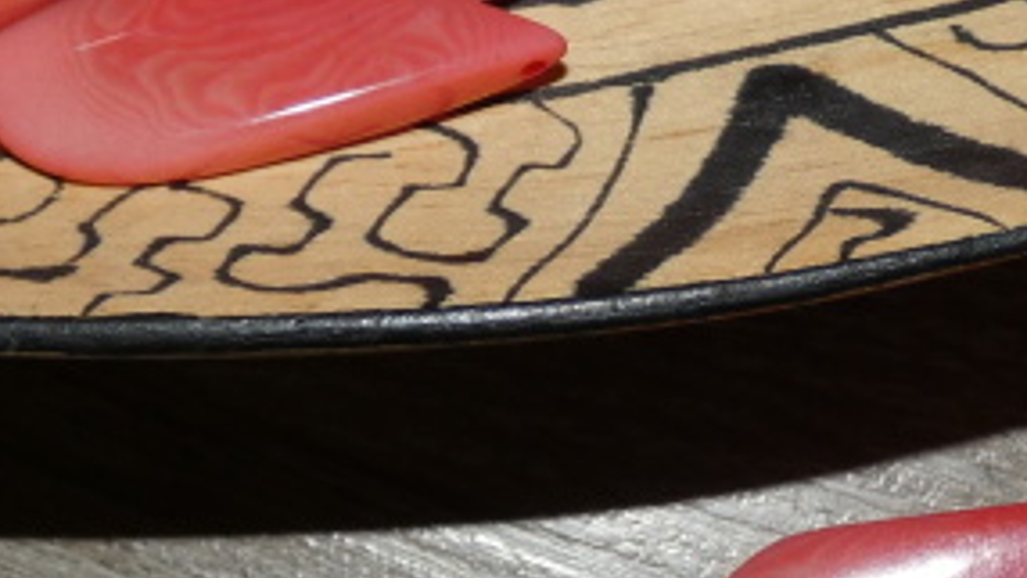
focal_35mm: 61
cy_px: 574
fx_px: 1661
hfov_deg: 32.8
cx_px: 903
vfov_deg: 19.2
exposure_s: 1/60
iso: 100
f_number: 3.3
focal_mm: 5.3
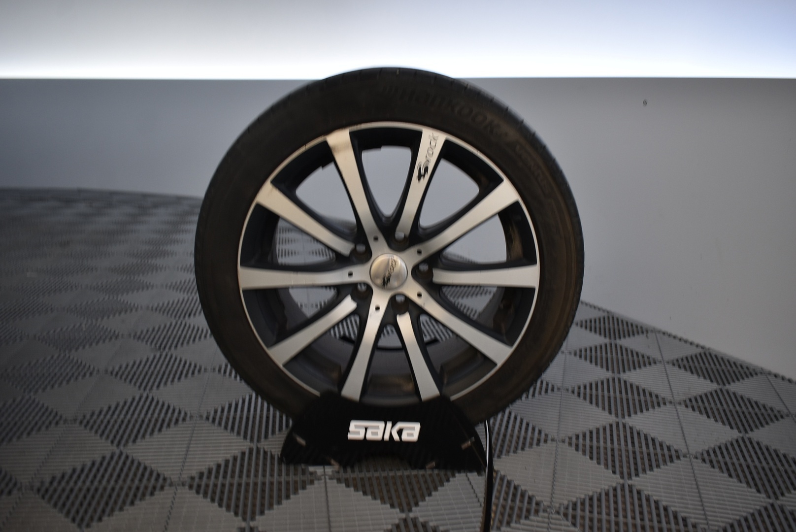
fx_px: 664
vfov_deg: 43.7
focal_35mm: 30
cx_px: 398
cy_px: 266
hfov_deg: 61.9
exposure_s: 1/30
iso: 400
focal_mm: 20
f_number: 3.8
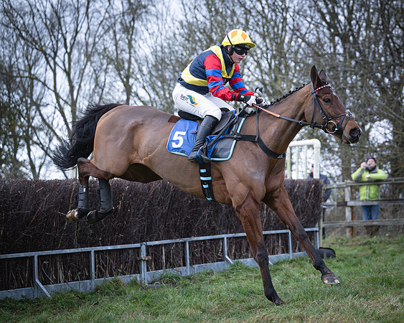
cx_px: 269
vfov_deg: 17.3
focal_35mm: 89
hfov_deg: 21.5
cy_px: 163
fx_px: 1059
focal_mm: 70
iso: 800
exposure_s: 1/1600
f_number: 2.8
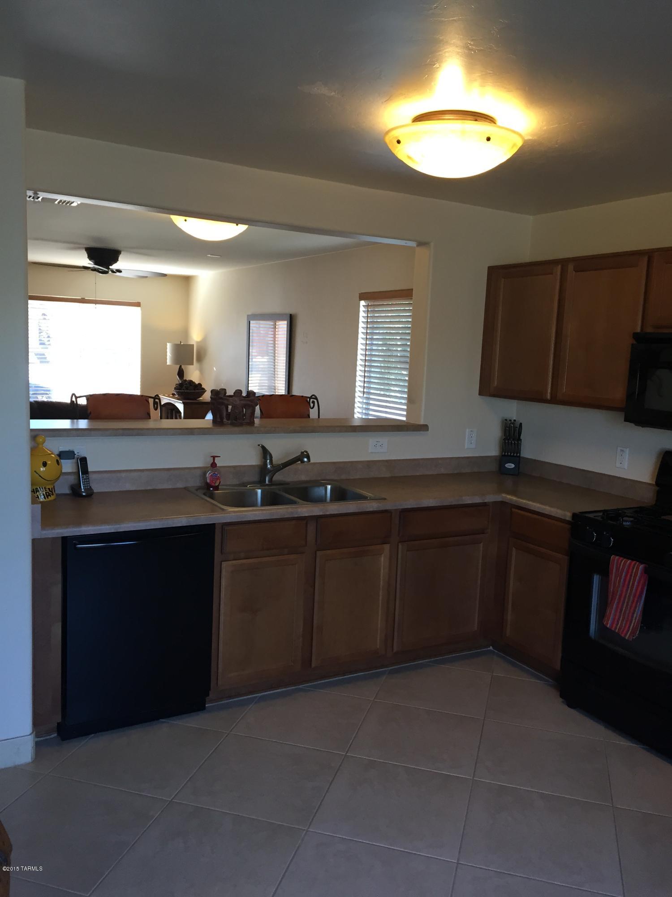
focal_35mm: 29
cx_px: 336
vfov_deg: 61.7
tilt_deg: -7.3
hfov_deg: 48.2
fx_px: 751
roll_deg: -2.4
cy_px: 448
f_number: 2.2
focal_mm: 4.15
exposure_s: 1/30
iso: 32
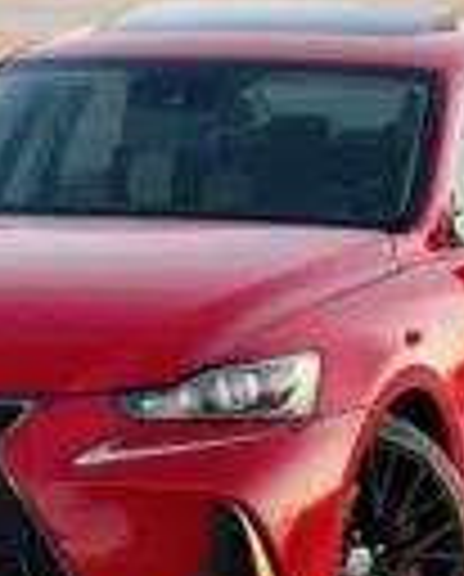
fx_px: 5200
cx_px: 153
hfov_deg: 5.1
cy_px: 104
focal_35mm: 304
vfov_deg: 6.3
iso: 80
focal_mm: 16.89
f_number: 2.8
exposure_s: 1/121
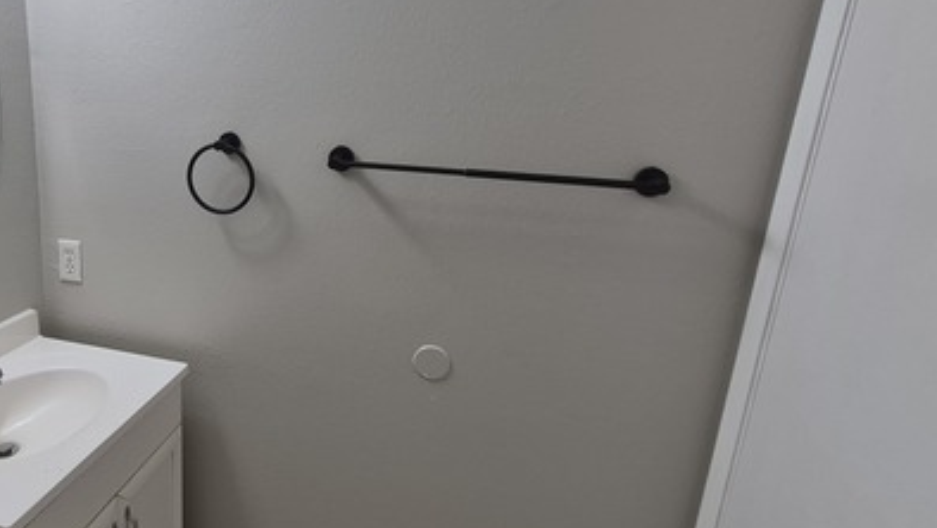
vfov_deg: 49.5
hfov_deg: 75.0
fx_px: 572
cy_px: 235
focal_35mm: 23
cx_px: 278
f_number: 2.2
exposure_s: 1/60
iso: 64
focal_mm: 1.74
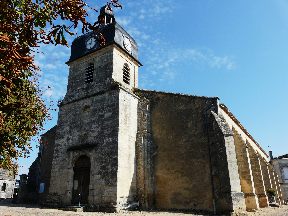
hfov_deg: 63.4
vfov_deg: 49.7
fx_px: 233
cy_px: 108
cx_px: 144
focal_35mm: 28
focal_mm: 4.6
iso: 100
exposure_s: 1/400
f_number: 5.6
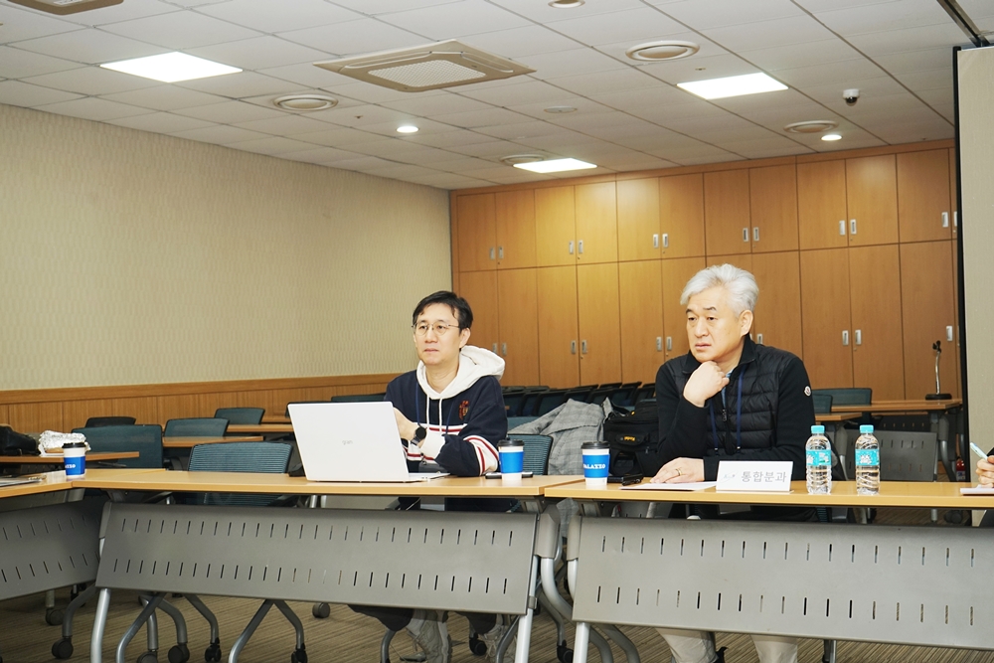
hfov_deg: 43.6
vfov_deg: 29.9
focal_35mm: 45
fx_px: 1243
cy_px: 332
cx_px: 497
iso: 320
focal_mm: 45
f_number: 7.1
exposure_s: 1/60
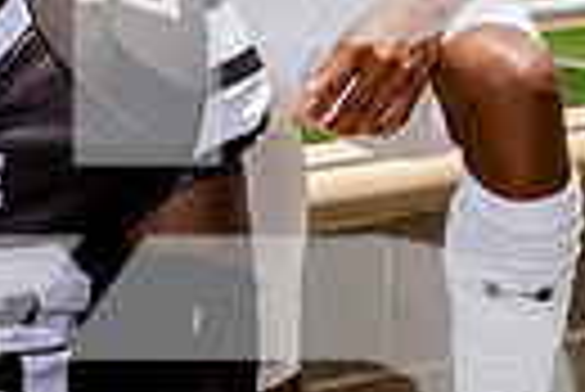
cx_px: -14
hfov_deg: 9.7
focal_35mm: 210
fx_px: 3416
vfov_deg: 6.5
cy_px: -70
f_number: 7.1
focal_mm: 47
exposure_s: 1/250
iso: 100
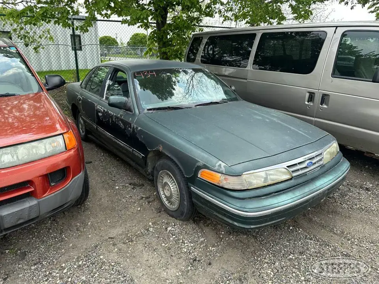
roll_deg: -0.5
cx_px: 190
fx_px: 263
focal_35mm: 24
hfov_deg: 71.6
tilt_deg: -14.7
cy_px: 142
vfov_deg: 56.8
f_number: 1.78
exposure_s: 1/1256
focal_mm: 6.86
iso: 80
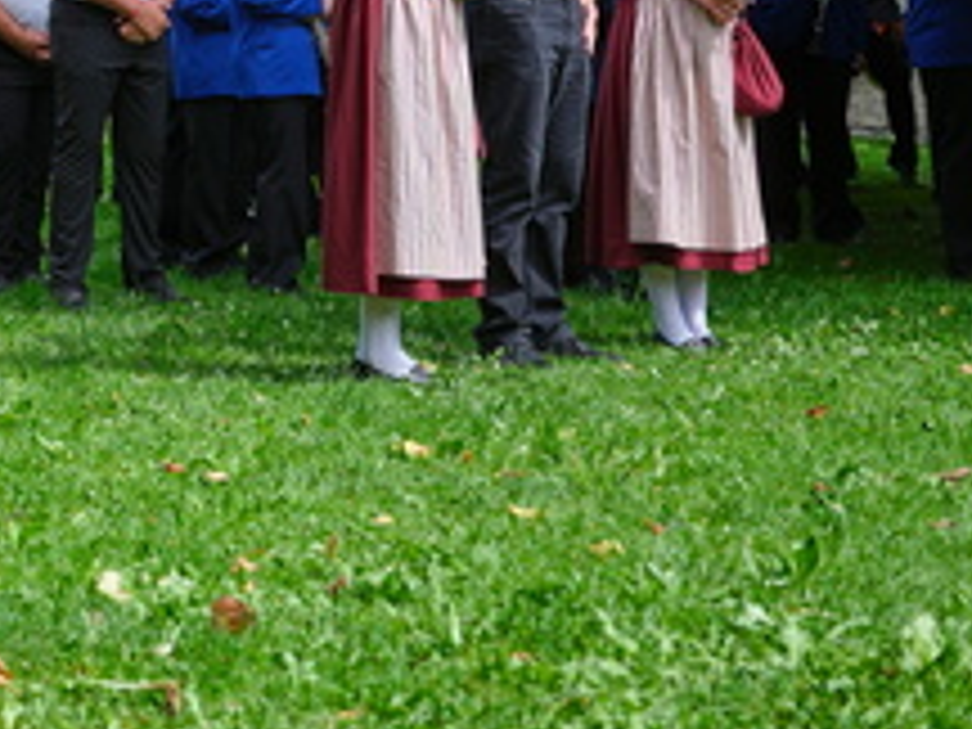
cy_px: -486
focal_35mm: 132
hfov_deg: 14.2
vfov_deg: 10.7
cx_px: -400
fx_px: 3706
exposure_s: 1/550
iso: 200
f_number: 4
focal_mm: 45
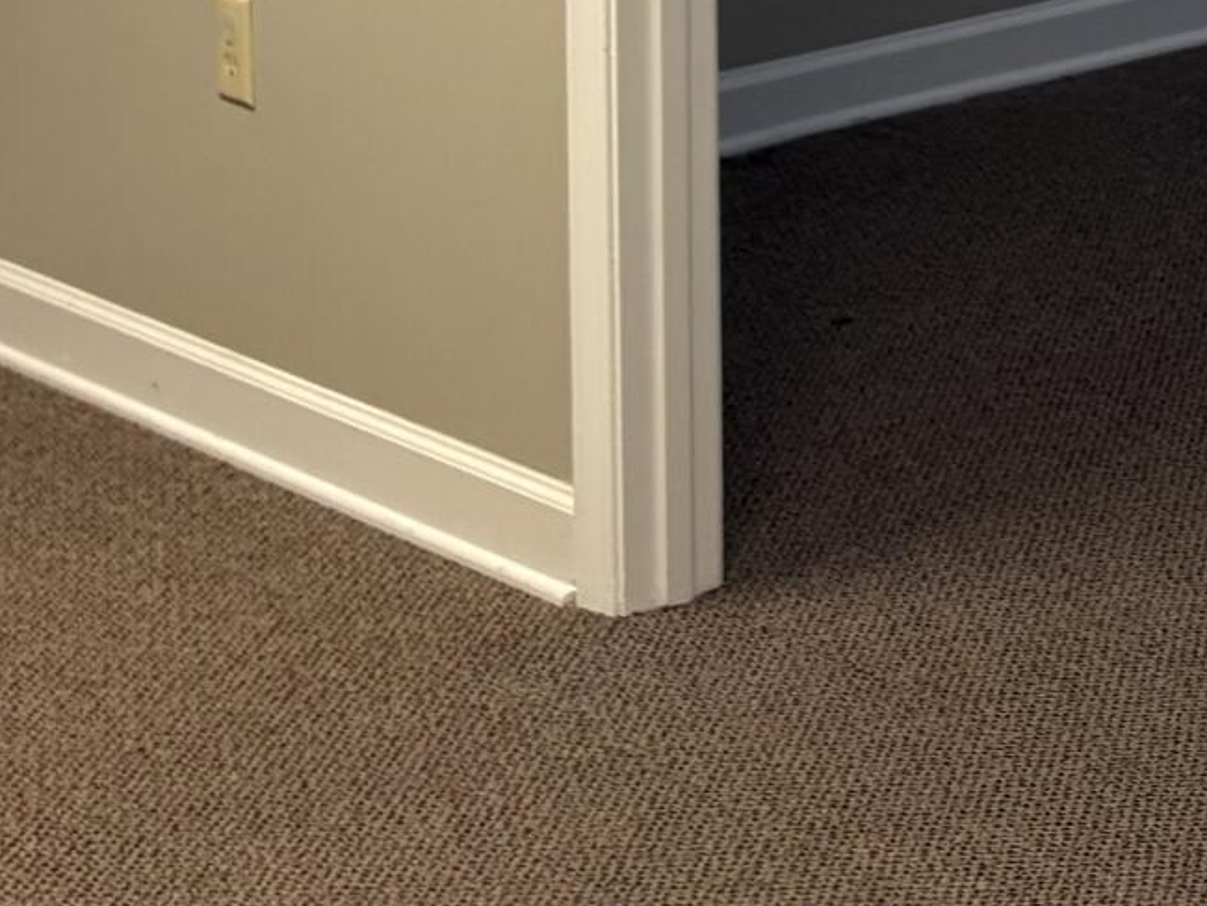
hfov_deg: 15.8
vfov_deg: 11.8
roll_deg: +0.1
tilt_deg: -5.5
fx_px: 4186
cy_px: -447
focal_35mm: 120
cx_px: 1430
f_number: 1.6
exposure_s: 1/120
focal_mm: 5.96
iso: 100
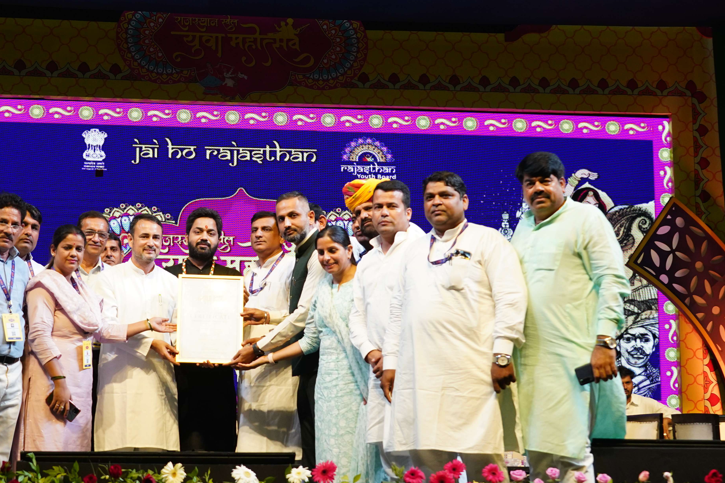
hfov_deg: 27.9
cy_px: 244
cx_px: 225
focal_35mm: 72
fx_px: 1450
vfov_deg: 18.9
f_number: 5
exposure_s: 1/200
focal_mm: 44
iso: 2000
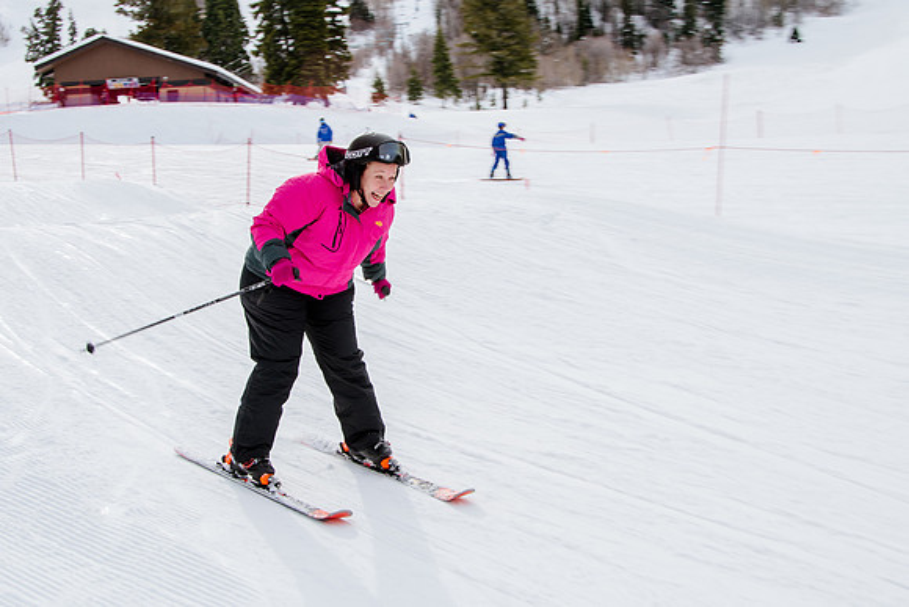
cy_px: 263
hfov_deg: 36.6
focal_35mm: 54
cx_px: 439
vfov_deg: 24.9
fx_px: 1374
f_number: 8
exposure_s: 1/200
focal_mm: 32
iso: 125
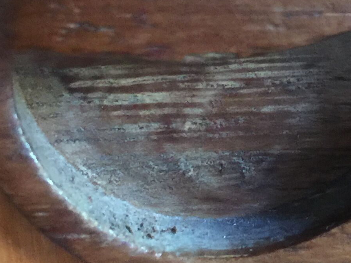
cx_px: 266
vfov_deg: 14.0
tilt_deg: -24.9
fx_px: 1075
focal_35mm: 106
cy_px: 167
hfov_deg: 18.4
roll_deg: +3.5
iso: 125
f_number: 2.2
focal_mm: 4.15
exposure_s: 1/4
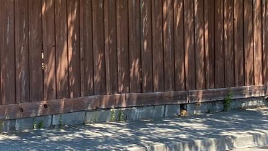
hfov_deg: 19.7
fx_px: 682
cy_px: -66
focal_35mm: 96
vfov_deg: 12.1
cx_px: -118
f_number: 1.8
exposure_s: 1/620
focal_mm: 4.25
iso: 32
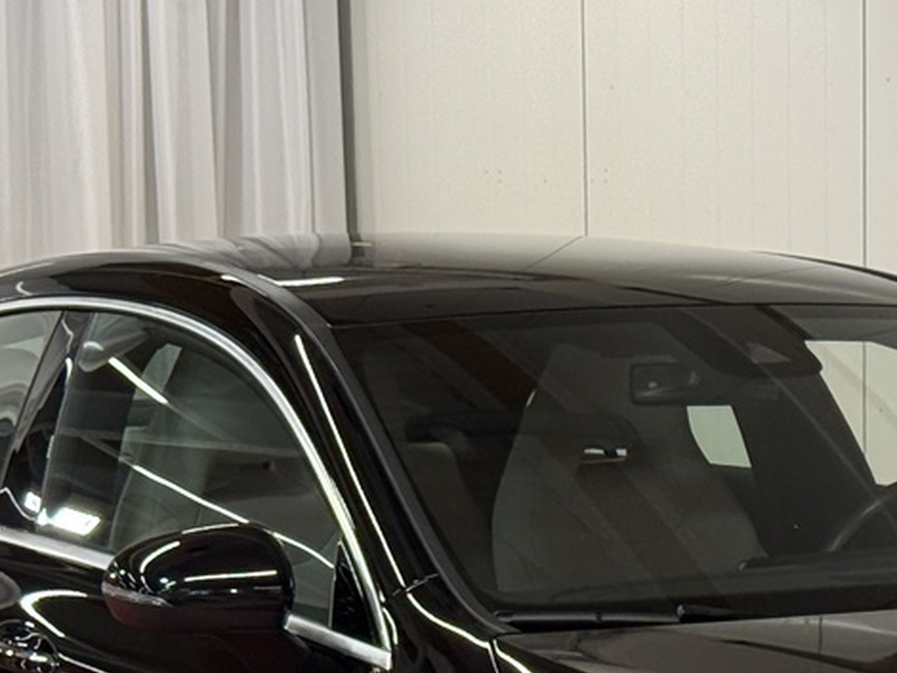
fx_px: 3811
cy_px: 801
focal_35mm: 147
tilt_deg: -7.8
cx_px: 836
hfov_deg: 13.3
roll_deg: +0.1
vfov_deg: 10.0
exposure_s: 1/221
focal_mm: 6.76
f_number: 1.78
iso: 200
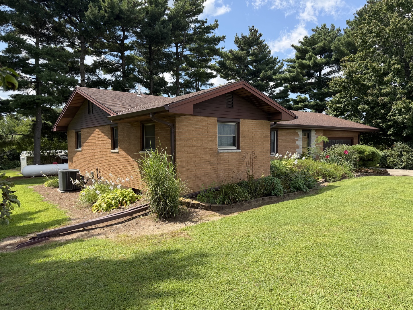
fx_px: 286
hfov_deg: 71.6
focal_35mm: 24
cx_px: 206
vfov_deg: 56.8
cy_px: 155
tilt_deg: -2.9
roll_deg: -0.3
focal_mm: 6.76
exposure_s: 1/2053
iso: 100
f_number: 1.78
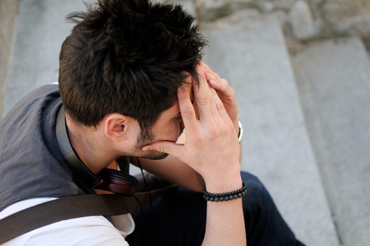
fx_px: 847
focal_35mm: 82
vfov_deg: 16.5
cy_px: 123
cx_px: 185
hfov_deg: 24.6
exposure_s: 1/250
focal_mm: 55
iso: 200
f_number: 2.8
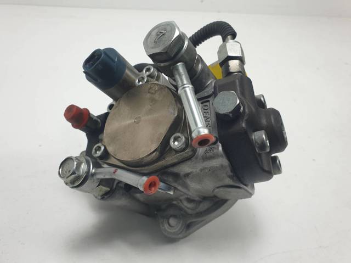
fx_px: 263
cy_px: 132
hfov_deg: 67.3
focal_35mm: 26
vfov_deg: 53.0
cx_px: 176
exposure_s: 1/233
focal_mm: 4.3
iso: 50
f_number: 2.4
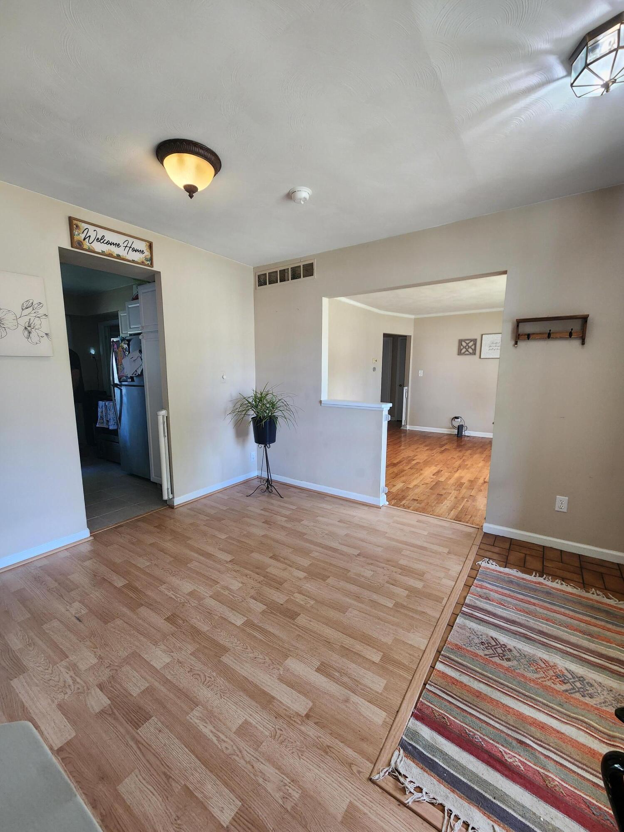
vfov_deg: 106.2
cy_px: 416
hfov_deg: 89.9
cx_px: 312
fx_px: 312
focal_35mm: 13
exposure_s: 1/60
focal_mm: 2.2
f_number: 2.2
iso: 200
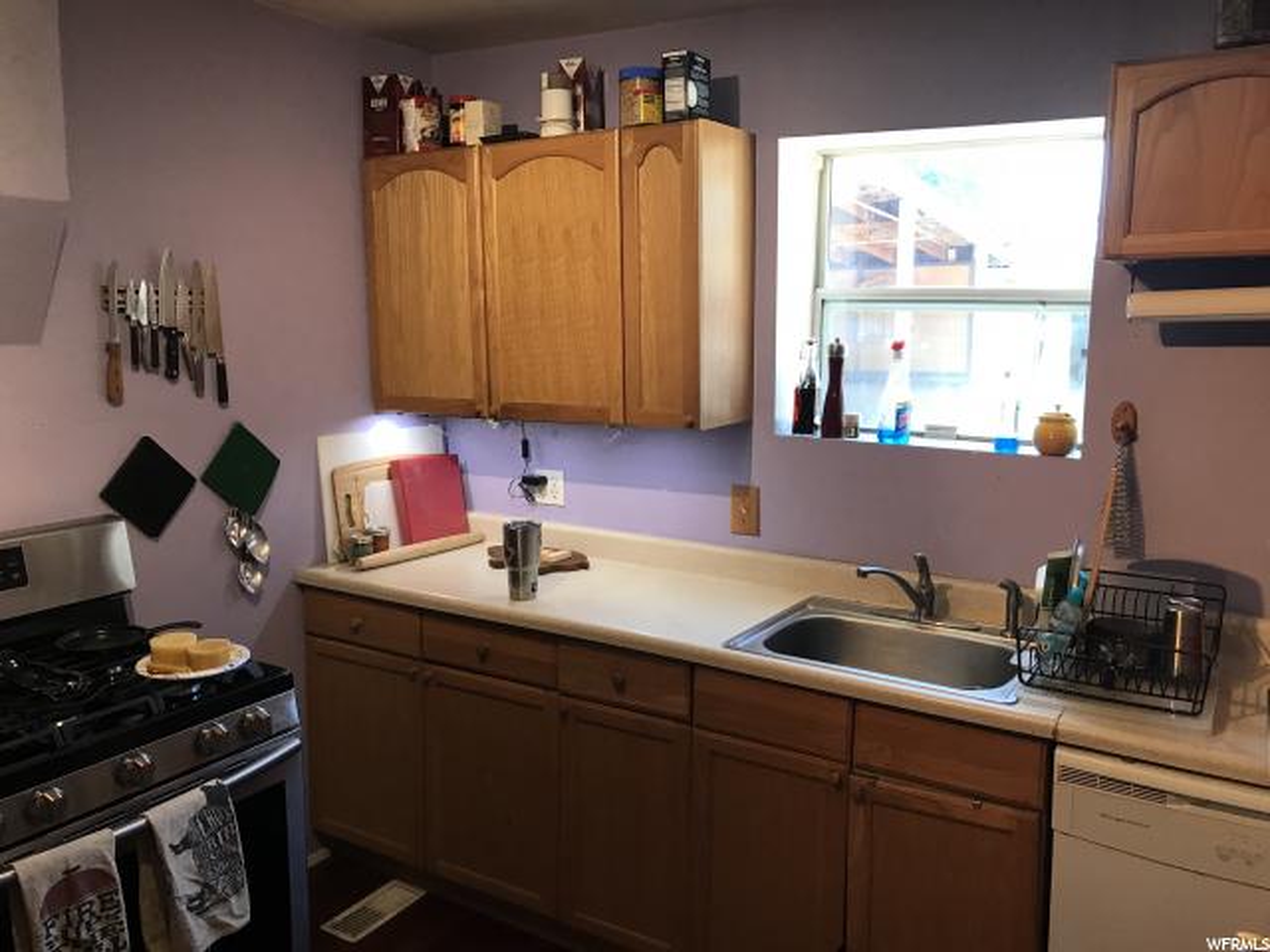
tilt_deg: -8.9
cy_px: 476
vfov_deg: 49.7
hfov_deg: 63.4
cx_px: 635
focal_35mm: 28
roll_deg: +0.3
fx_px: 1027
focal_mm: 3.99
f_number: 1.8
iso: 32
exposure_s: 1/30
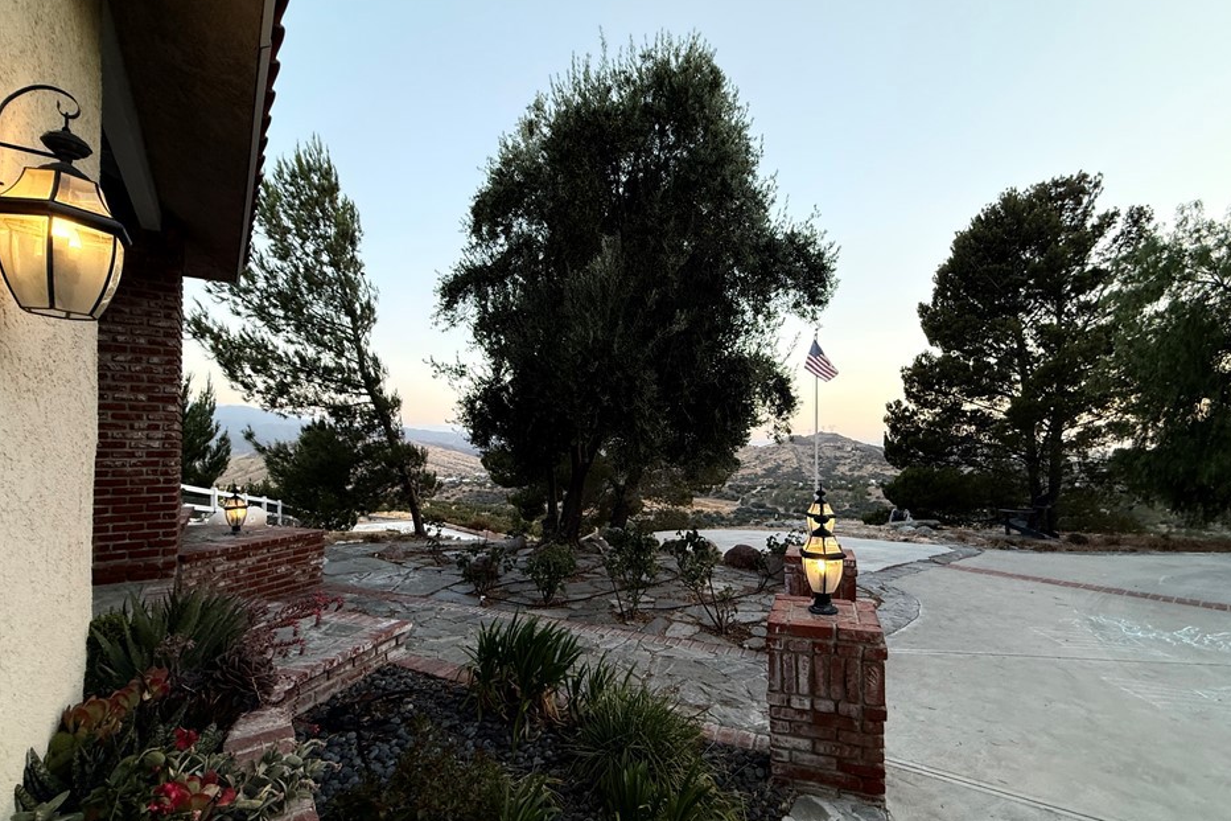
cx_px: 612
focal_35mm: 16
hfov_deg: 96.7
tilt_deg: +1.0
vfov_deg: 73.6
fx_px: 547
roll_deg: -1.6
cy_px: 446
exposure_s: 1/120
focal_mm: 2.22
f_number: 2.2
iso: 160
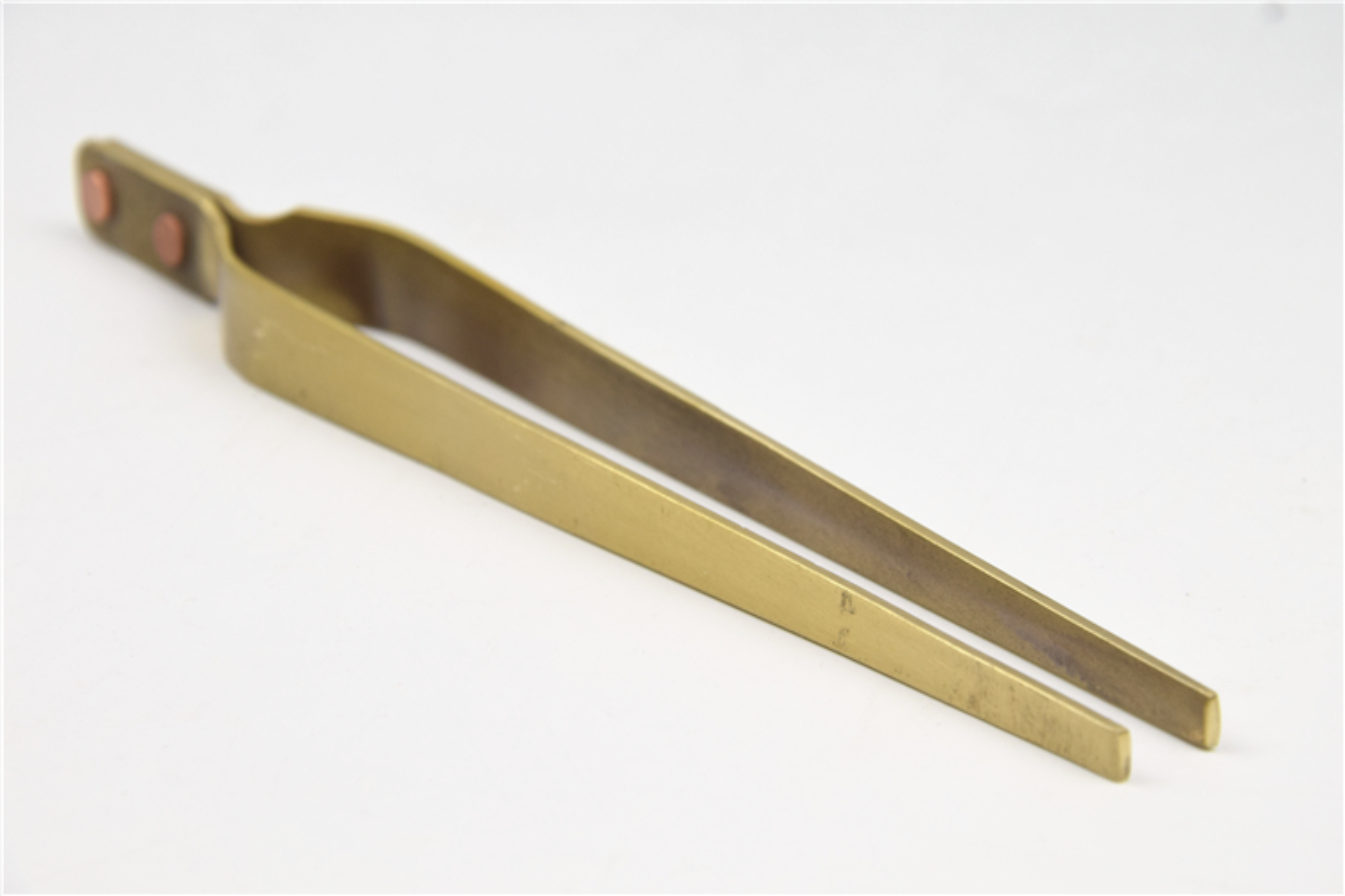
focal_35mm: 138
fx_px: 5155
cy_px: 448
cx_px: 672
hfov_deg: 14.9
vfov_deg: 9.9
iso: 400
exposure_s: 1/60
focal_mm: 92
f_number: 10
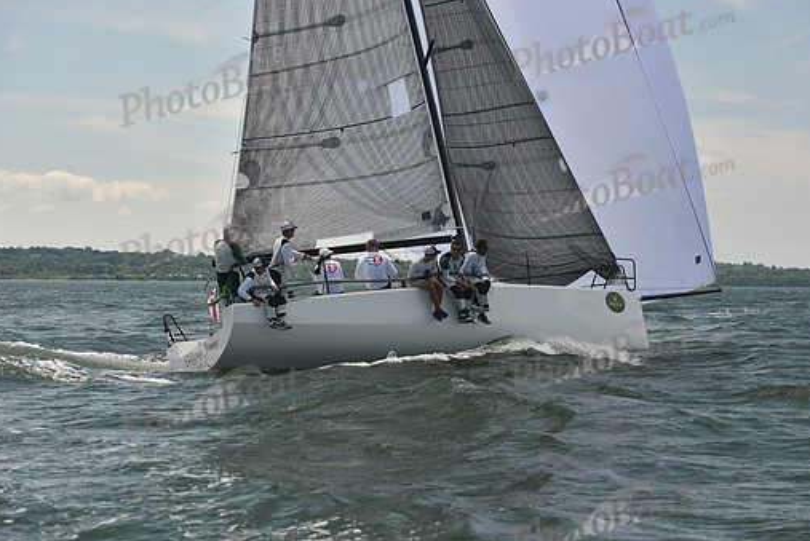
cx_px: 428
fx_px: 1801
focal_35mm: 80
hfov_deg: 25.3
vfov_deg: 17.1
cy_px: 293
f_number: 5
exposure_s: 1/1250
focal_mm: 70
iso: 320
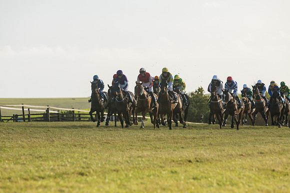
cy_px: 96
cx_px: 145
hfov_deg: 8.6
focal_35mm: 240
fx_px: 1933
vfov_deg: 5.7
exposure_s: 1/3200
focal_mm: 240
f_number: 6.3
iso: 400
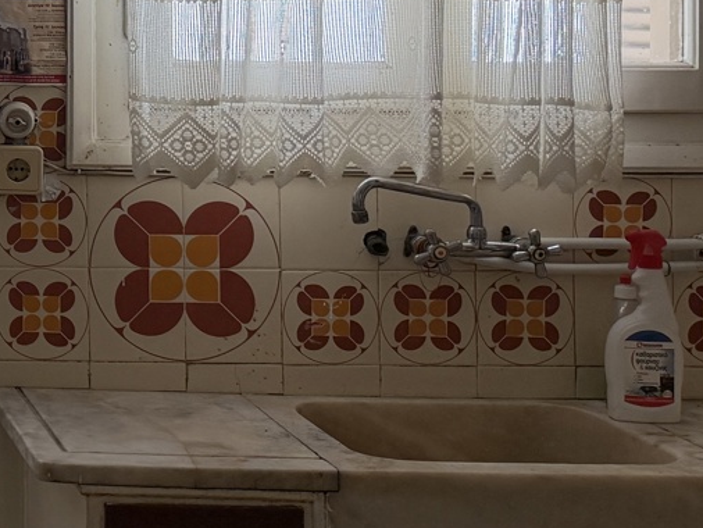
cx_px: -436
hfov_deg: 18.4
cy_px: -10
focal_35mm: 91
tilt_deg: -0.3
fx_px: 1849
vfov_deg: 15.9
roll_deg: -0.5
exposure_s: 1/137
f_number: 1.78
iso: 100
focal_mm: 6.76
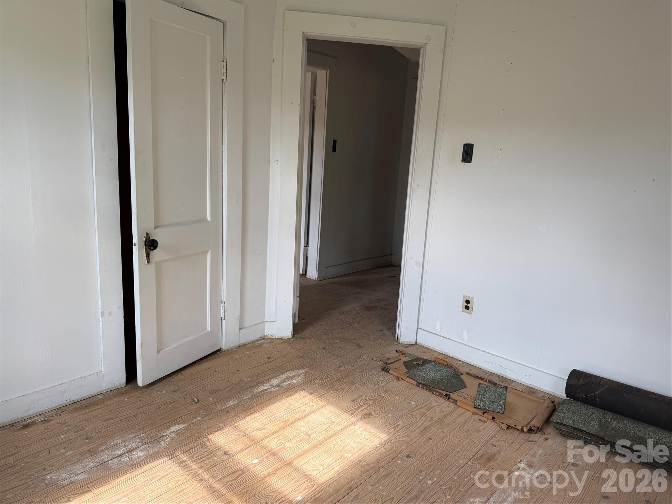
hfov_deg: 71.6
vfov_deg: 56.8
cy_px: 252
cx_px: 336
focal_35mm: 24
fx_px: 466
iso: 64
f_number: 1.78
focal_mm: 6.76
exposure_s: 1/241
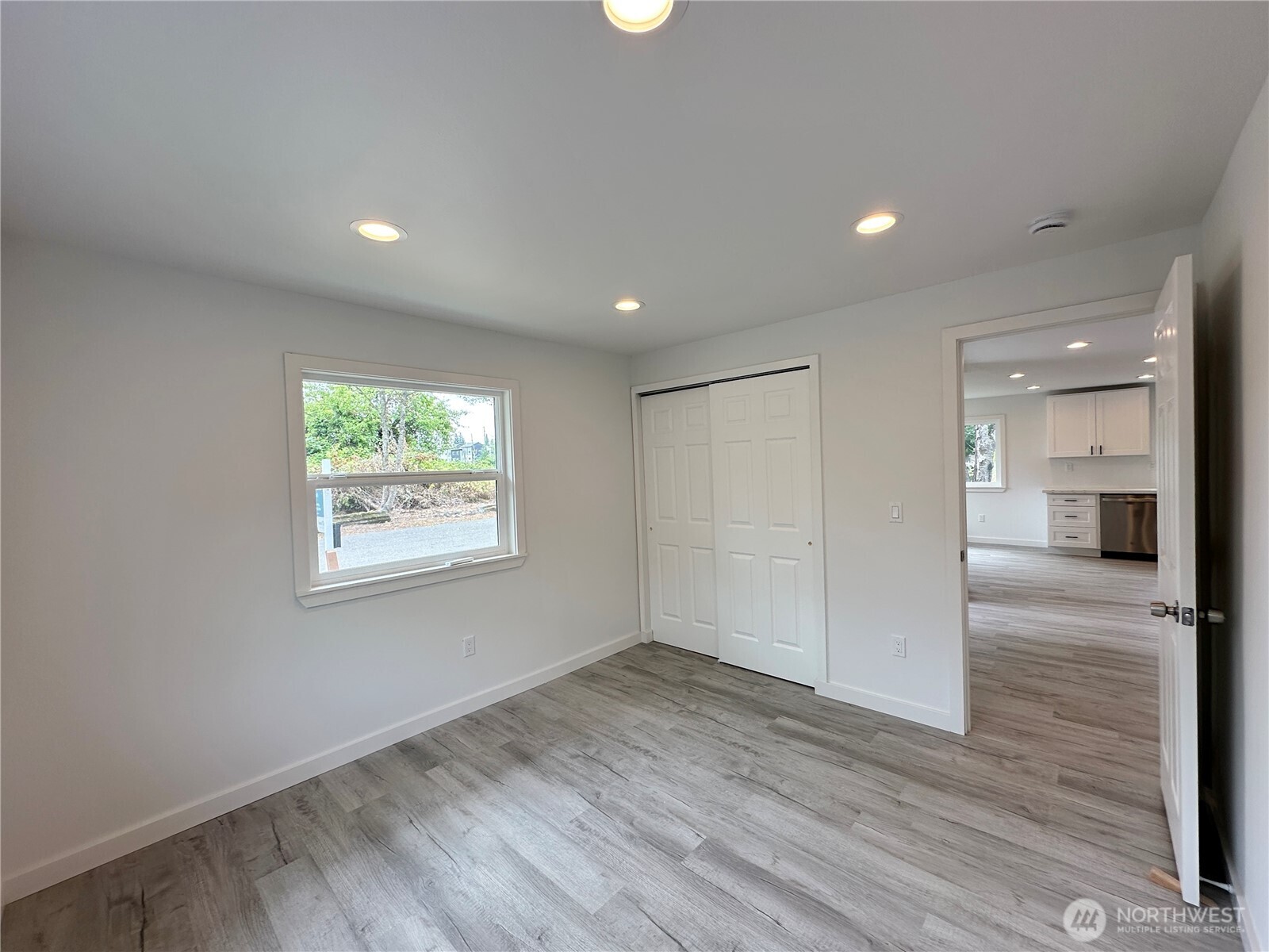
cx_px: 634
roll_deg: +2.1
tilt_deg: -0.9
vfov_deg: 85.7
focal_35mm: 14
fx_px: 513
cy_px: 476
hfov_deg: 102.1
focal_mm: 2.22
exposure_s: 1/163
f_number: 2.2
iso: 40
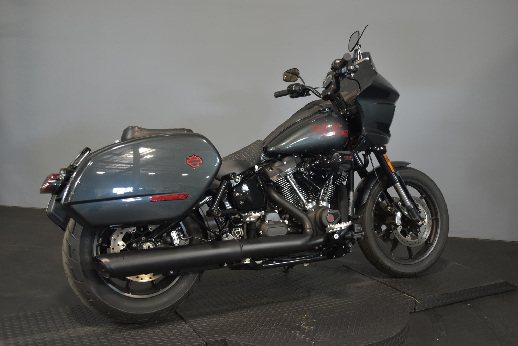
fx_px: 518
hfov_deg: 53.1
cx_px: 259
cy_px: 173
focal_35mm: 36
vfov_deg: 36.9
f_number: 4
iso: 1000
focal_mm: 24
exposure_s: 1/30
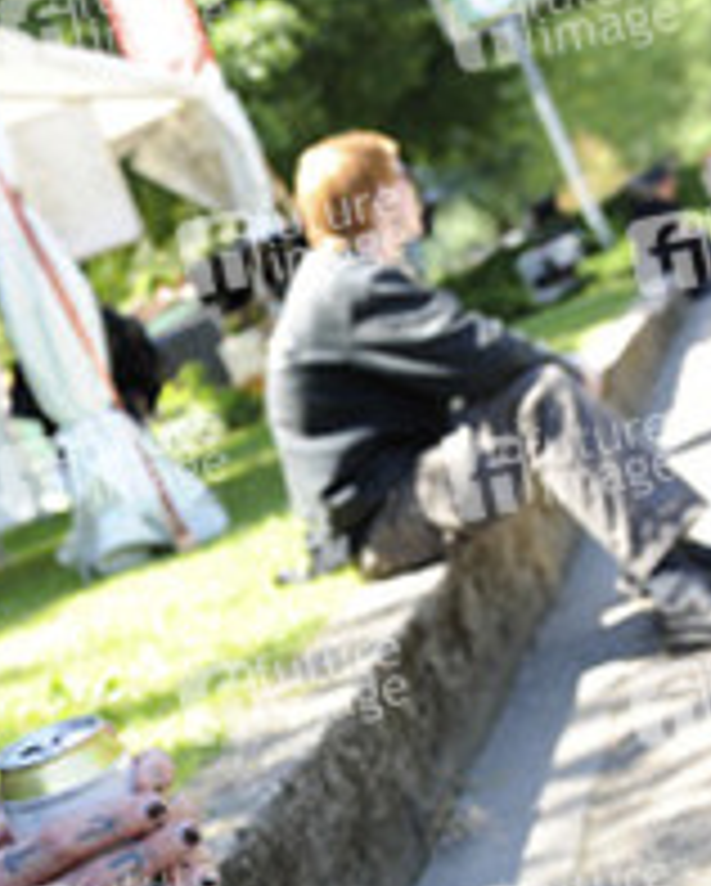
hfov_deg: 18.6
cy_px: 580
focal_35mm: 75
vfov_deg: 25.3
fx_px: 1970
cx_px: -279
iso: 250
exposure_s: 1/200
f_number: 4.5
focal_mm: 35
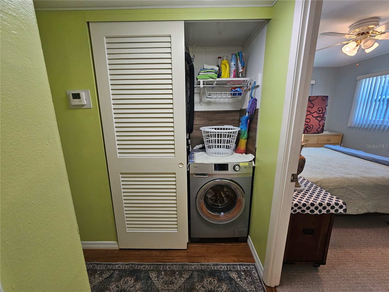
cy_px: 146
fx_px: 146
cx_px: 194
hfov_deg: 106.2
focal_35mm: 13
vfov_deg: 89.9
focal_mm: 2.2
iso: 125
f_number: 2.2
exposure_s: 1/60
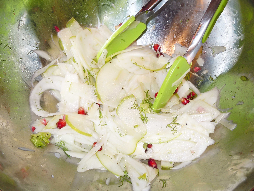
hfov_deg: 55.4
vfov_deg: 42.9
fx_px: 242
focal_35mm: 33
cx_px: 127
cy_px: 96
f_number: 4
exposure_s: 1/30
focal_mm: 5.9
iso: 100
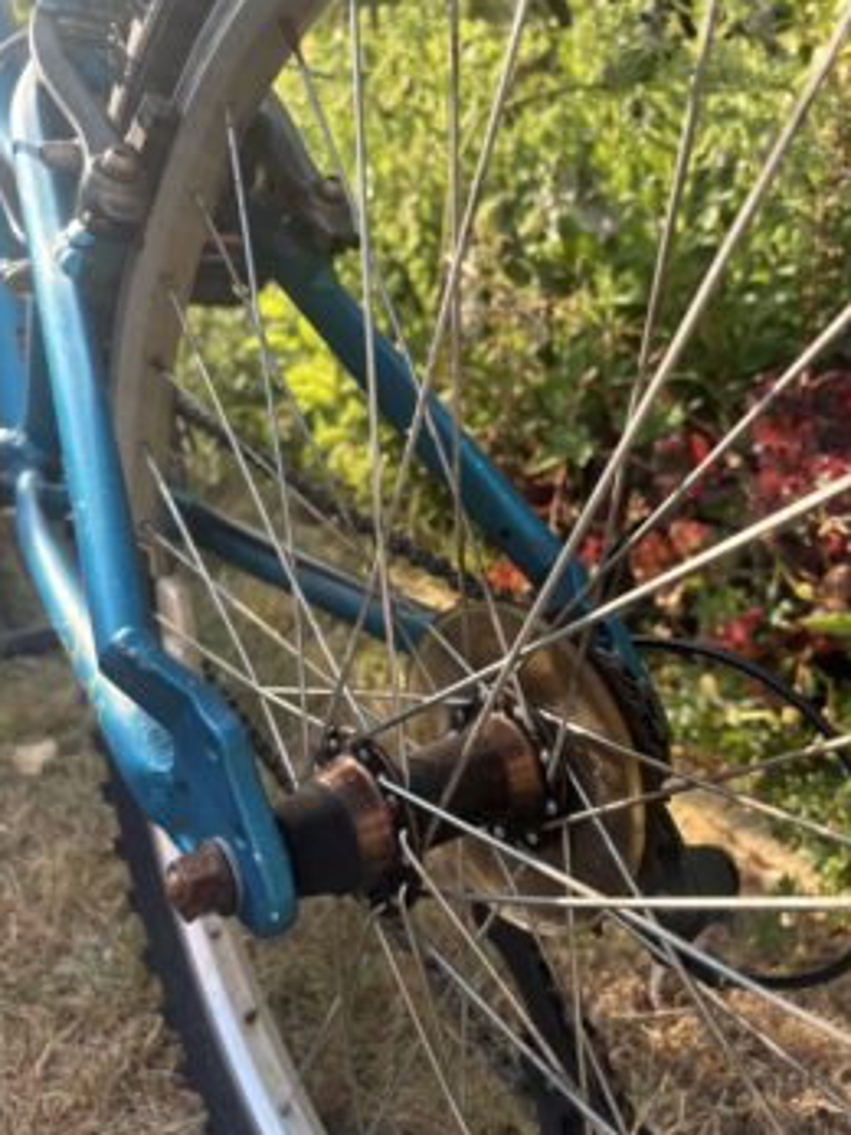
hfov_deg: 51.3
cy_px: 559
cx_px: 432
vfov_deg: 65.3
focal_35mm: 27
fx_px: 886
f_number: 1.6
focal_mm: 5.96
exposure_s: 1/452
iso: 50
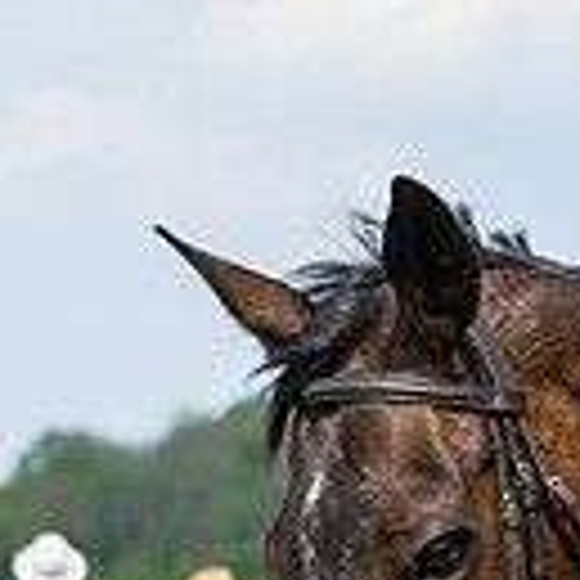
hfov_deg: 3.4
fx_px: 9687
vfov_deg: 3.4
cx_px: 1189
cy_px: 796
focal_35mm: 511
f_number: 8
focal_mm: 115
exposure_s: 1/1000
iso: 400
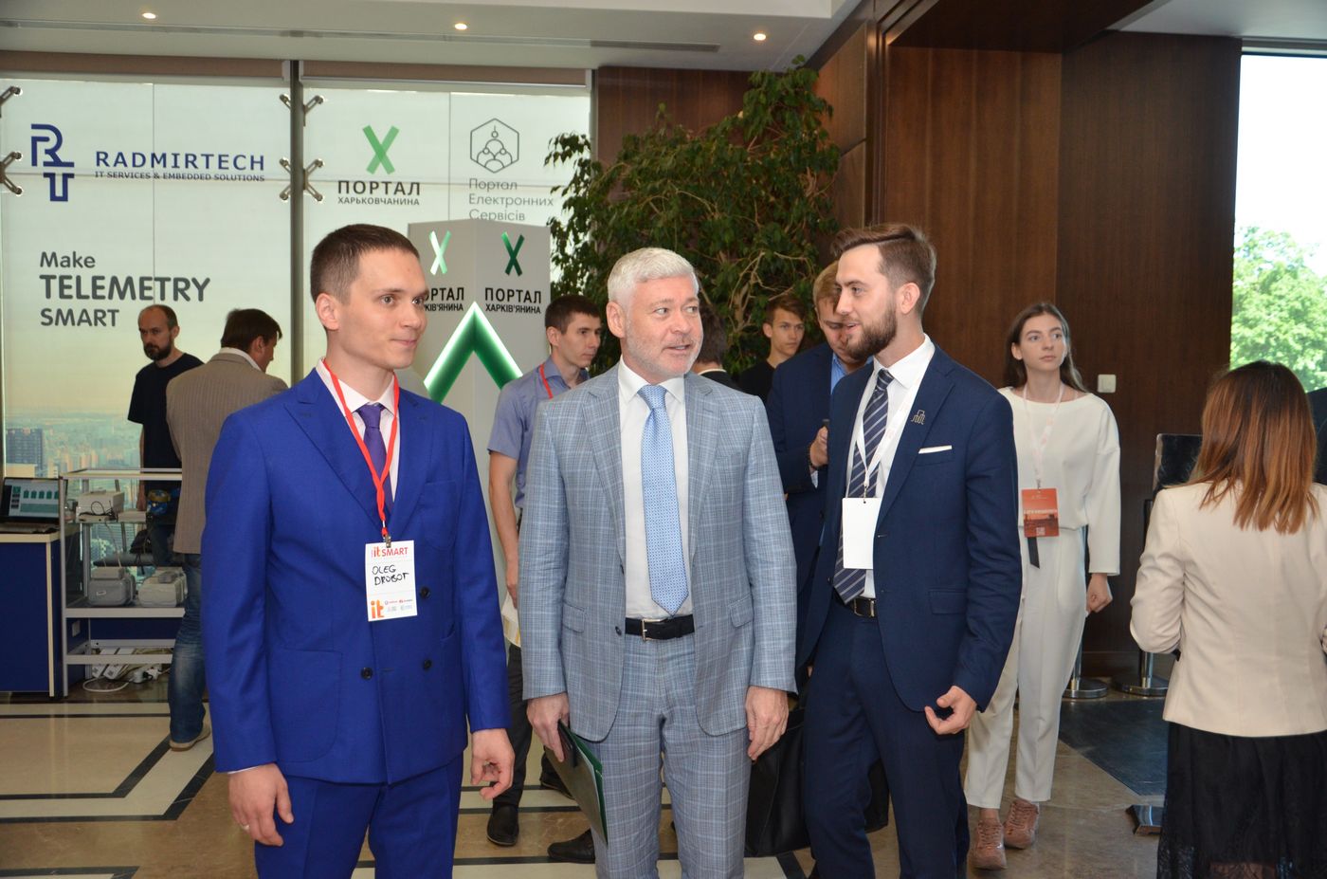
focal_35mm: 36
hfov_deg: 53.2
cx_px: 664
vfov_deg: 36.7
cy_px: 440
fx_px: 1324
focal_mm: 24
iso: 800
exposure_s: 1/160
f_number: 3.8
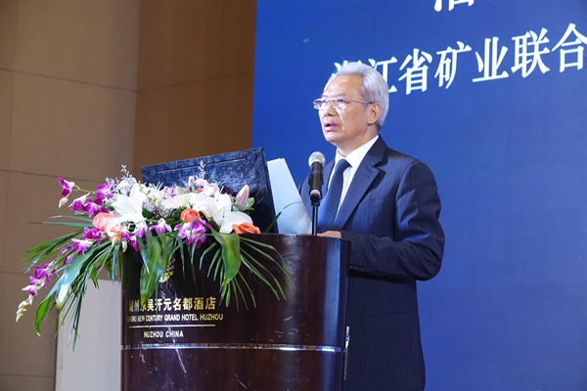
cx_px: 294
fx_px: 1810
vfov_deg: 12.3
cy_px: 196
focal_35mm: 111
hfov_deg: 18.4
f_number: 4
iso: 800
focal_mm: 40.73
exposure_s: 1/50
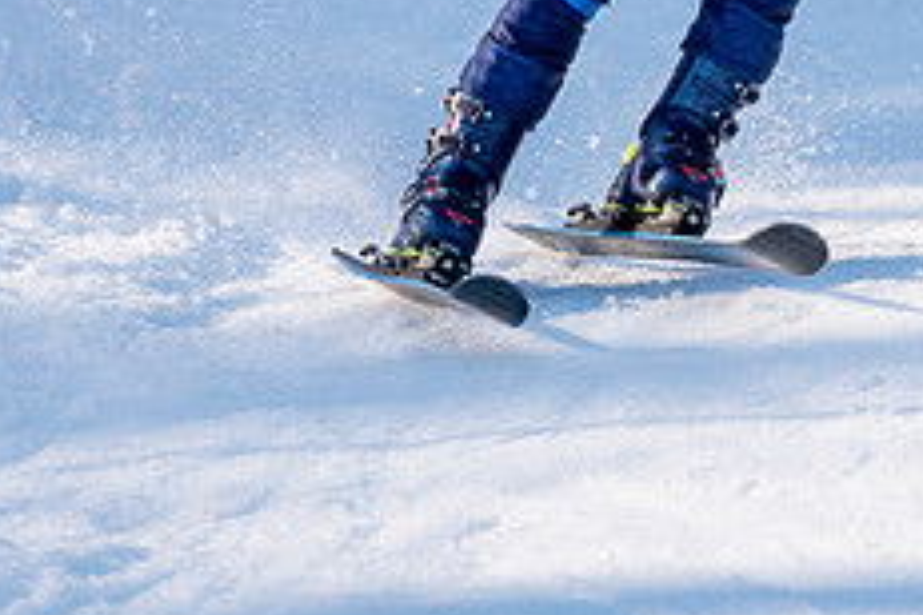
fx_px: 47710
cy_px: 10
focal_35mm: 1861
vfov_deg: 0.7
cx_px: 869
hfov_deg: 1.1
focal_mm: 560
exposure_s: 1/2000
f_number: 8
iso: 1250
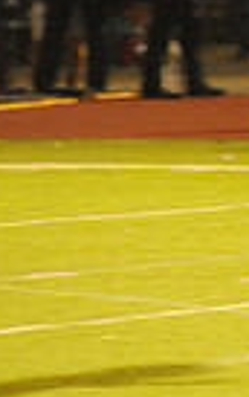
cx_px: 779
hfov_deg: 1.5
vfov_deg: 2.4
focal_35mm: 860
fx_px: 9308
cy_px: 136
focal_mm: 200
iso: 6400
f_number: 5.6
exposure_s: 1/200
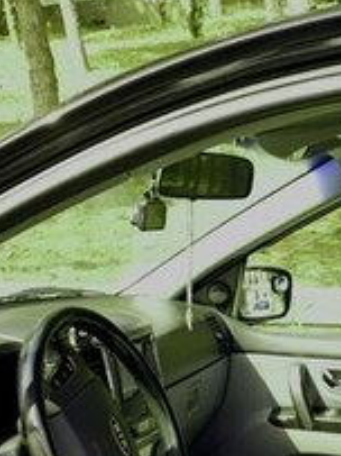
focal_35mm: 66
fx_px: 868
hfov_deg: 22.1
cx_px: 108
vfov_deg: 26.4
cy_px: 535
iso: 40
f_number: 1.7
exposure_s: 1/199
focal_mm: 3.71
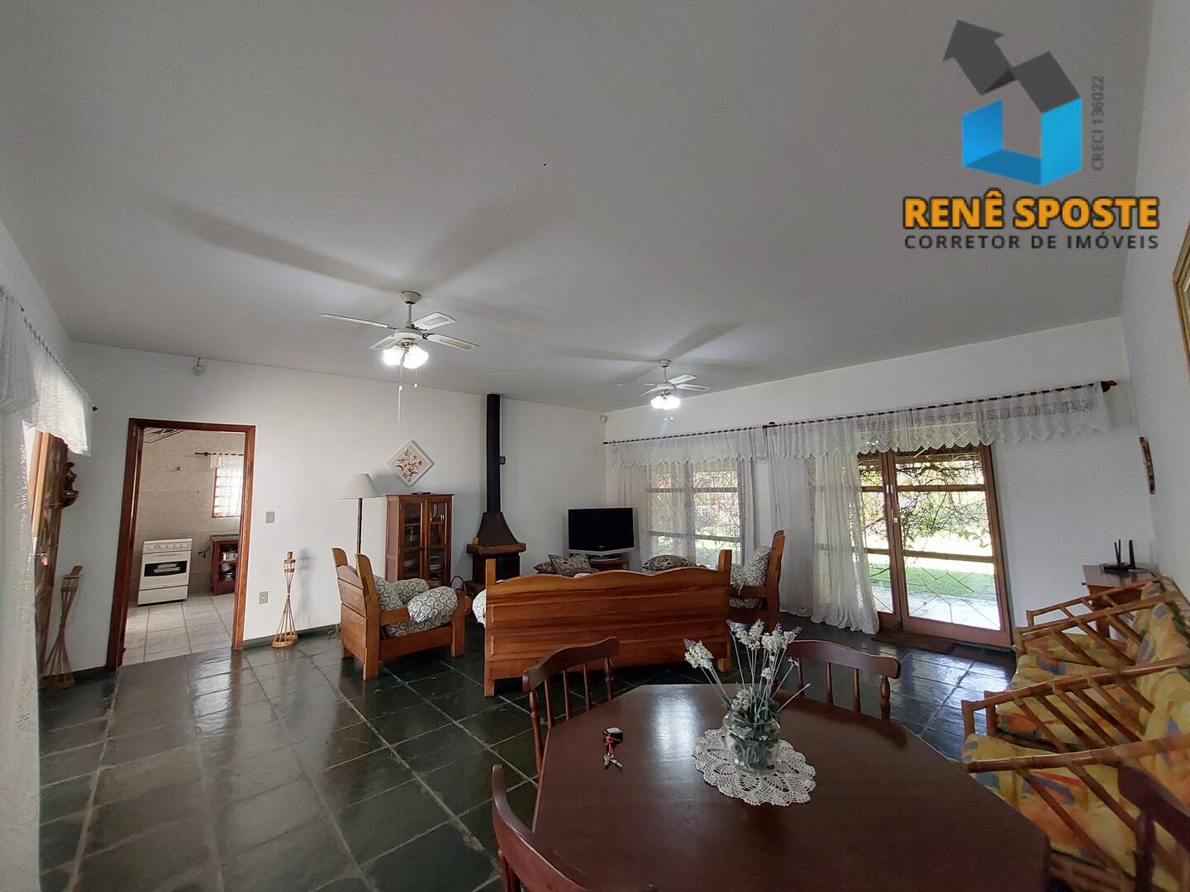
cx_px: 595
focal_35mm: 13
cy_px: 446
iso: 100
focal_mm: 1.74
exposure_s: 1/60
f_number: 2.2
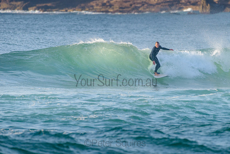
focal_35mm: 613
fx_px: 3918
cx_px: 140
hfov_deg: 3.4
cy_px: 62
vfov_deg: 2.2
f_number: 5.6
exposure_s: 1/2000
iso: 720
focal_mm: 500
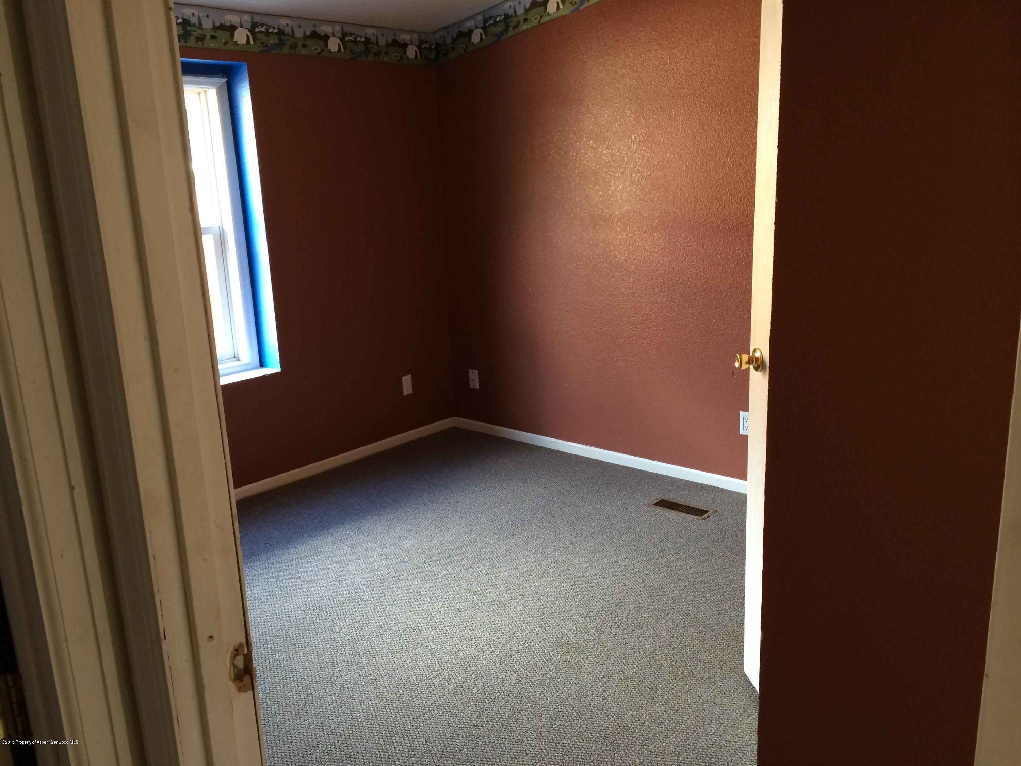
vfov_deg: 46.8
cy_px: 383
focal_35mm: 30
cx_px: 510
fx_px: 885
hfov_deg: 60.0
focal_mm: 4.12
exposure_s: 1/30
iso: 125
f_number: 2.2
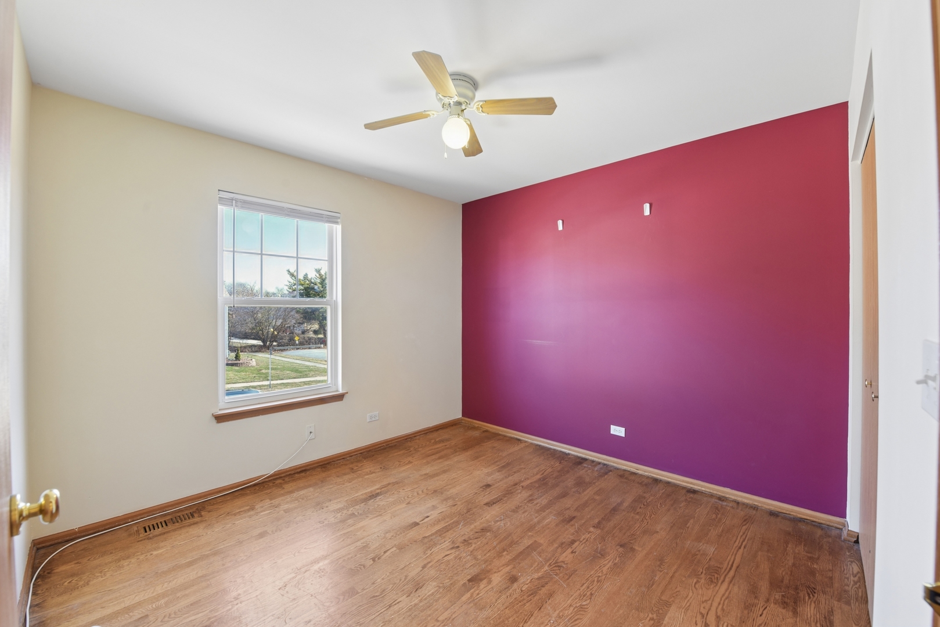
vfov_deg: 81.2
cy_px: 314
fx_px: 366
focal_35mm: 14
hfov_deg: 104.2
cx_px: 470
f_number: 8
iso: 400
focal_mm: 14
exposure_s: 1/10
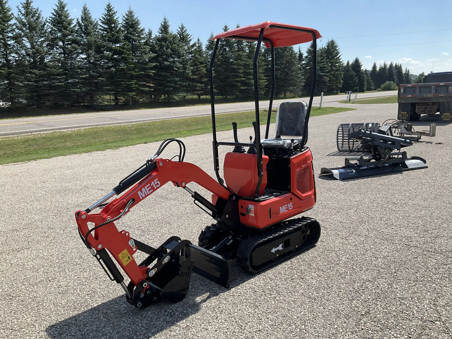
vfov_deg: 48.2
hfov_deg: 61.7
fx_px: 379
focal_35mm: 29
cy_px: 170
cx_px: 226
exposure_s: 1/1675
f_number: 1.8
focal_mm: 3
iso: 25
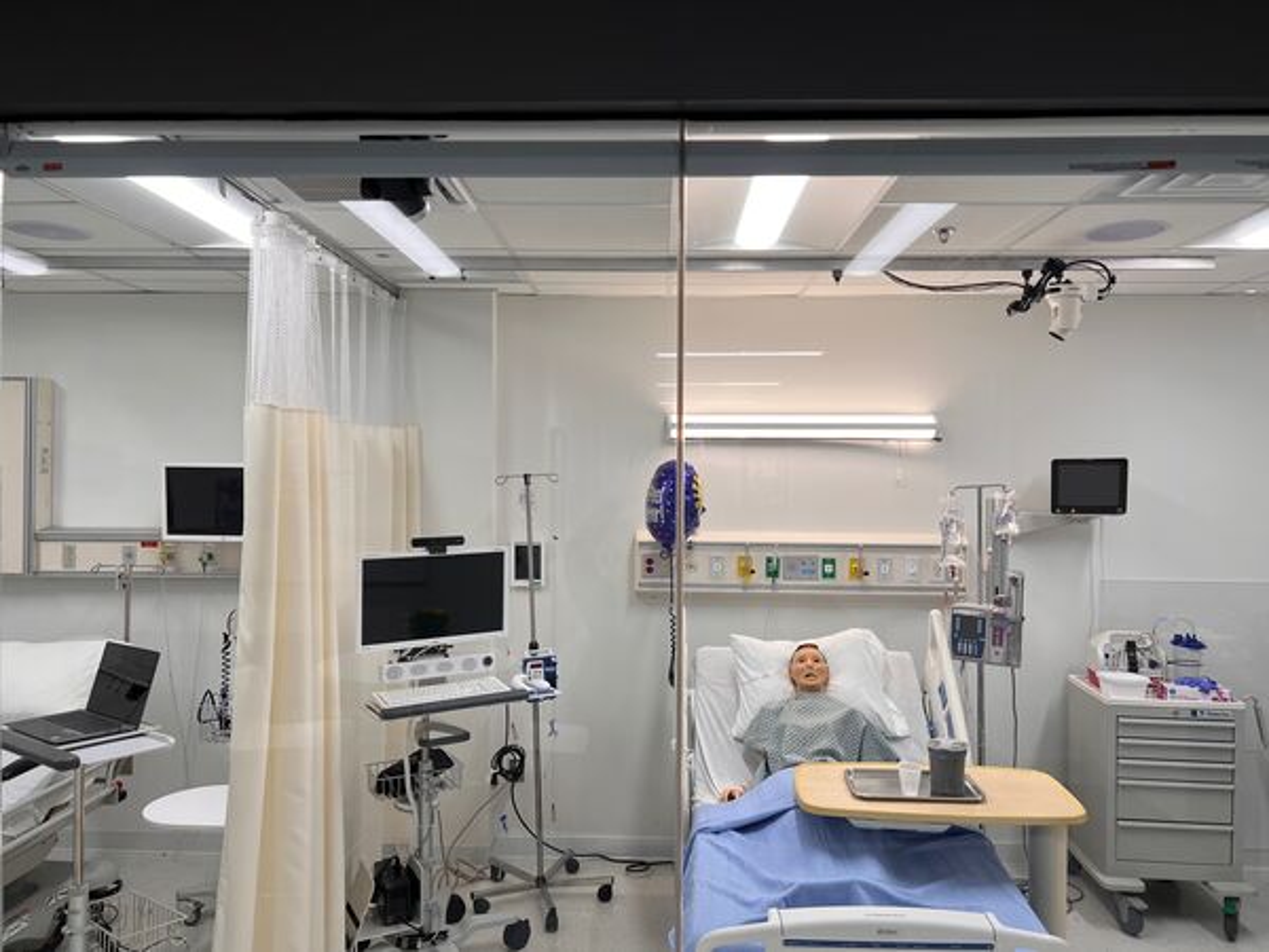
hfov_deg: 67.3
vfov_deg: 53.1
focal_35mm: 26
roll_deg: -0.2
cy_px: 476
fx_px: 953
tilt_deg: -1.3
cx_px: 634
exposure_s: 1/221
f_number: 1.5
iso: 40
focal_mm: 5.7
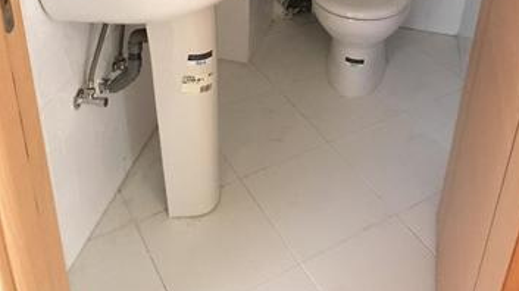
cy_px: -22
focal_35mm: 43
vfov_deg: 25.8
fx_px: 591
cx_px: 263
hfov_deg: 47.4
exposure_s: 1/8
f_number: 2.2
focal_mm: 4.15
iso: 160
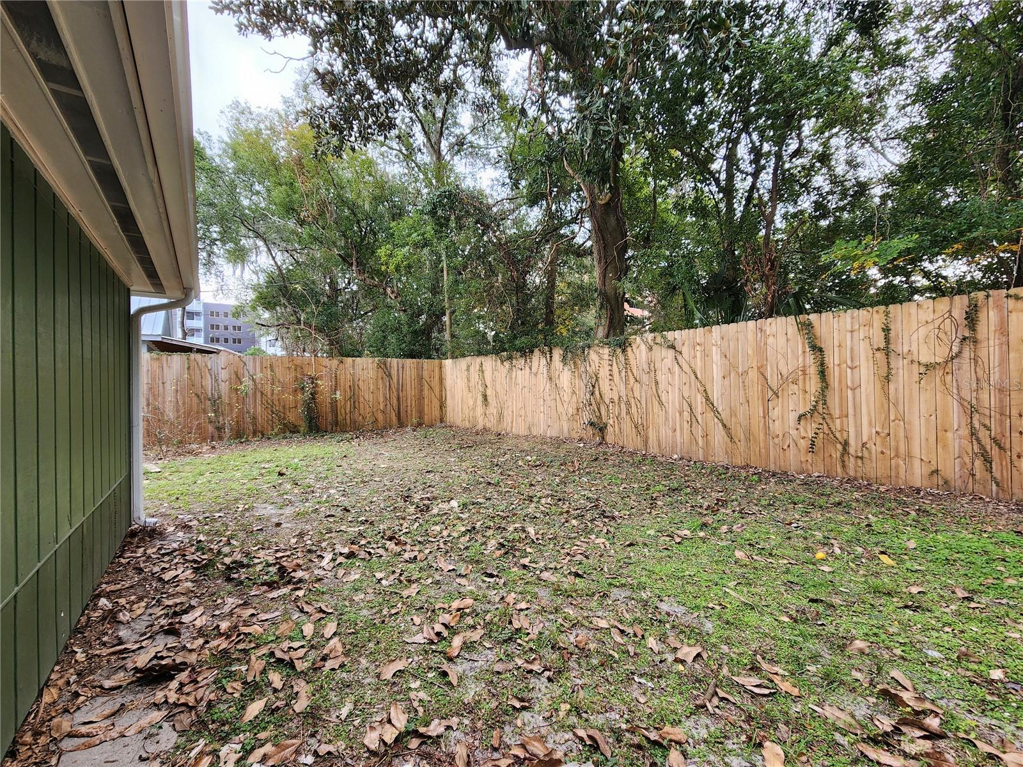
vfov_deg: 89.9
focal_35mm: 13
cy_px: 384
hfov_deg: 106.2
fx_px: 384
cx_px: 512
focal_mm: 2.2
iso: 64
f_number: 2.2
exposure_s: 1/60
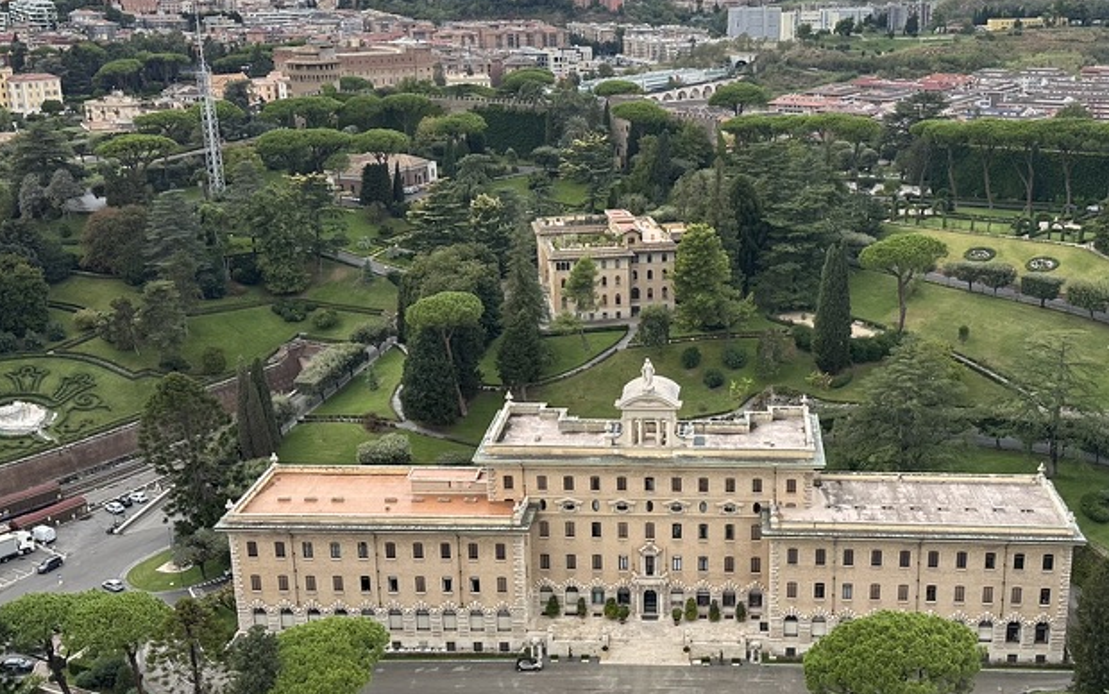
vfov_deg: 30.6
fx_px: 1270
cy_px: 367
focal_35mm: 42
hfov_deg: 46.8
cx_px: 680
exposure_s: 1/2591
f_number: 1.78
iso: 80
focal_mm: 6.86
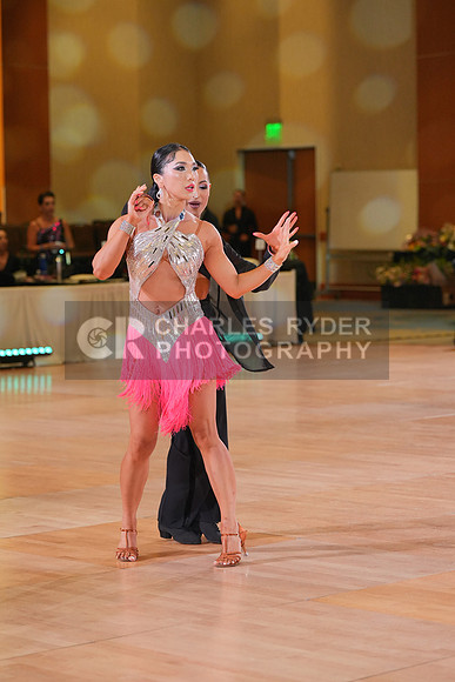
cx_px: 228
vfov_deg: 18.9
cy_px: 341
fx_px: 2046
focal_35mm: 108
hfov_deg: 12.7
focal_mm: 108
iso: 2500
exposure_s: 1/400
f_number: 4
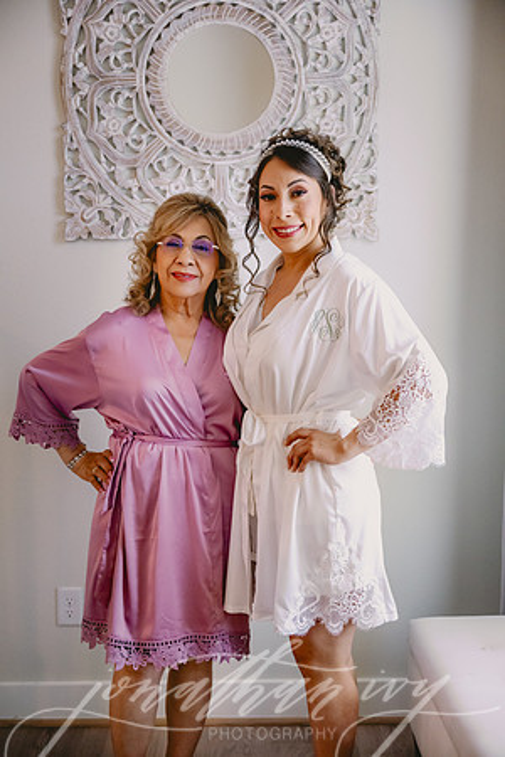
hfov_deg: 28.6
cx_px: 252
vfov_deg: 41.9
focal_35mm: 47
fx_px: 989
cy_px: 378
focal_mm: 47
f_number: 2.8
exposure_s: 1/200
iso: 3200
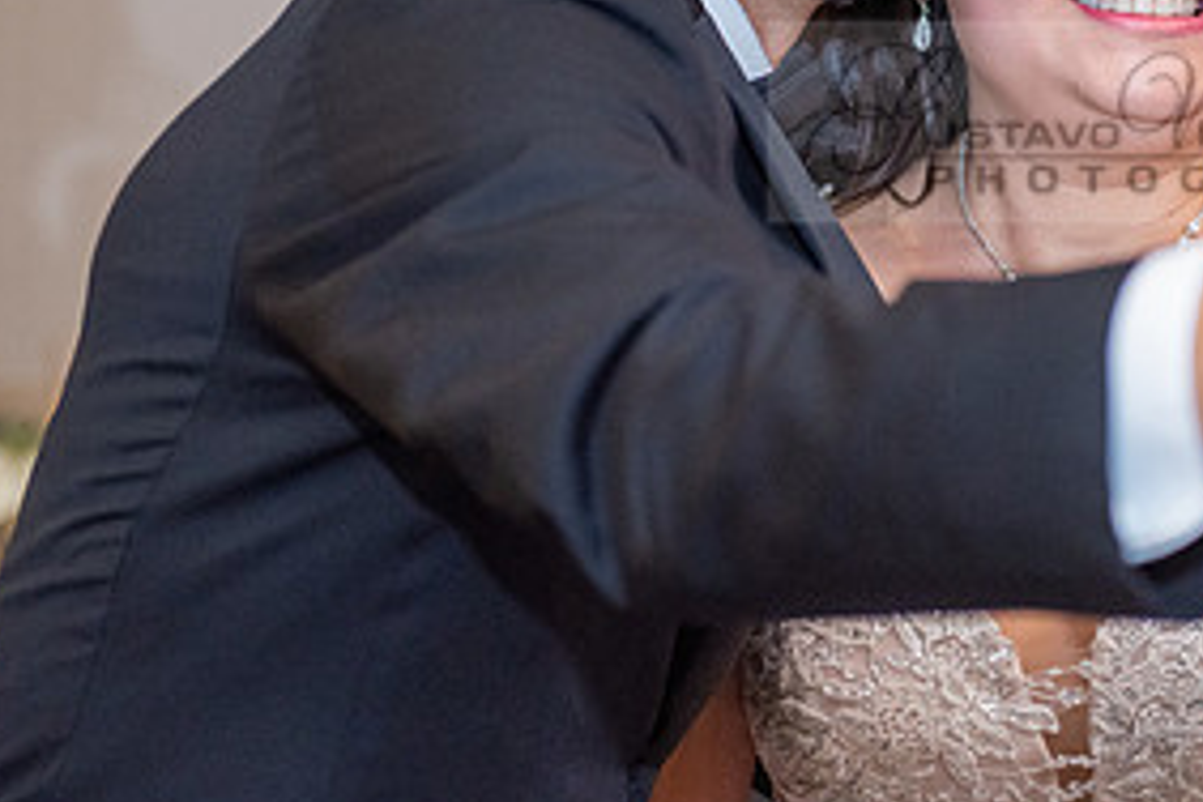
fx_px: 4812
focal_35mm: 144
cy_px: 122
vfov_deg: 9.5
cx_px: 1139
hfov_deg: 14.1
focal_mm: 70
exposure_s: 1/160
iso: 1600
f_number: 2.8
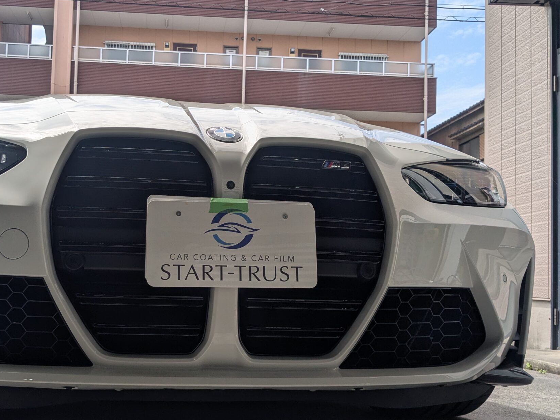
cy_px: 232
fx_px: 679
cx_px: 199
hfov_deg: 44.3
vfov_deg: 34.3
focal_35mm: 42
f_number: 1.73
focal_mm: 4.38
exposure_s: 1/1799
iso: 45
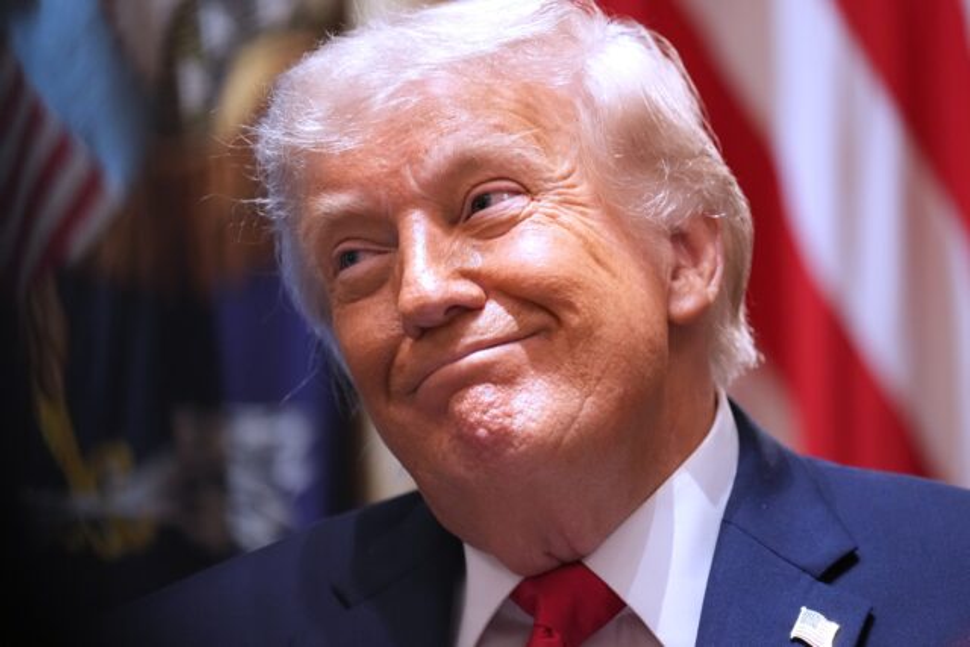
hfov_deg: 6.9
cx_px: 485
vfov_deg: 4.6
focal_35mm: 300
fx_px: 8085
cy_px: 324
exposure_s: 1/125
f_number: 2.8
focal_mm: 200
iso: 3200
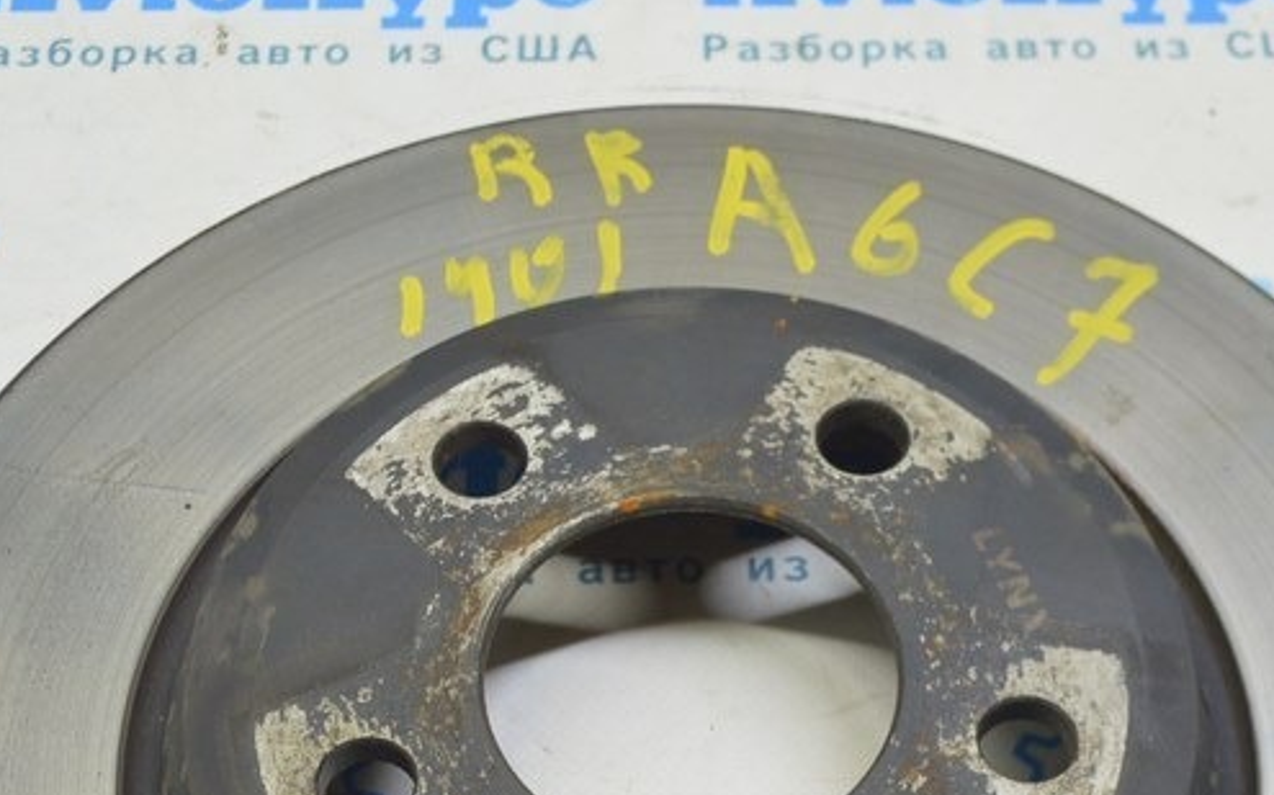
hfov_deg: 26.1
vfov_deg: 16.1
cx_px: 687
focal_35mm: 79
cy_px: 825
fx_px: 2744
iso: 400
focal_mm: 25
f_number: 5.6
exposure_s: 1/20
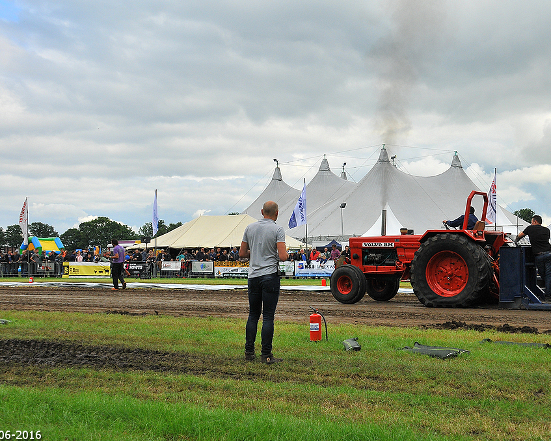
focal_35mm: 51
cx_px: 310
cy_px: 220
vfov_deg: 29.7
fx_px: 832
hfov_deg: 36.6
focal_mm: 30
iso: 500
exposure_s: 1/1250
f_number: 6.3
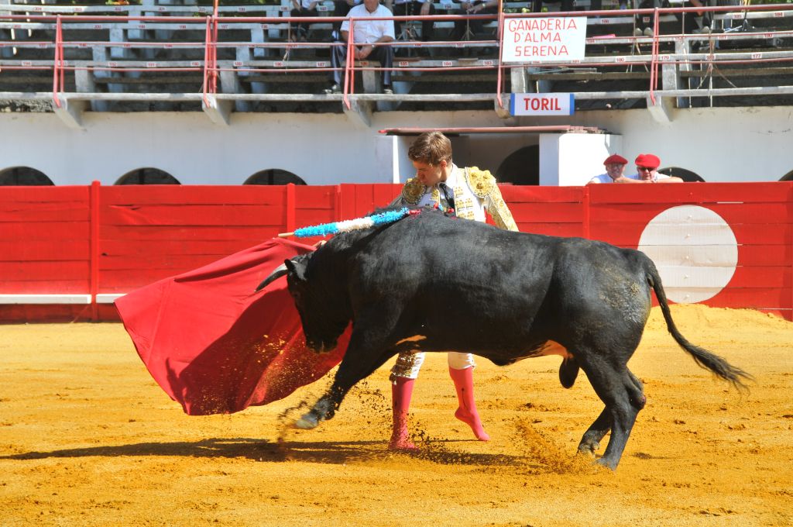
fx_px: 2706
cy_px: 264
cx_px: 396
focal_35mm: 123
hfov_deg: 16.7
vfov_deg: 11.1
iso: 200
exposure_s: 1/350
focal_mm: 82
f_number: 5.6
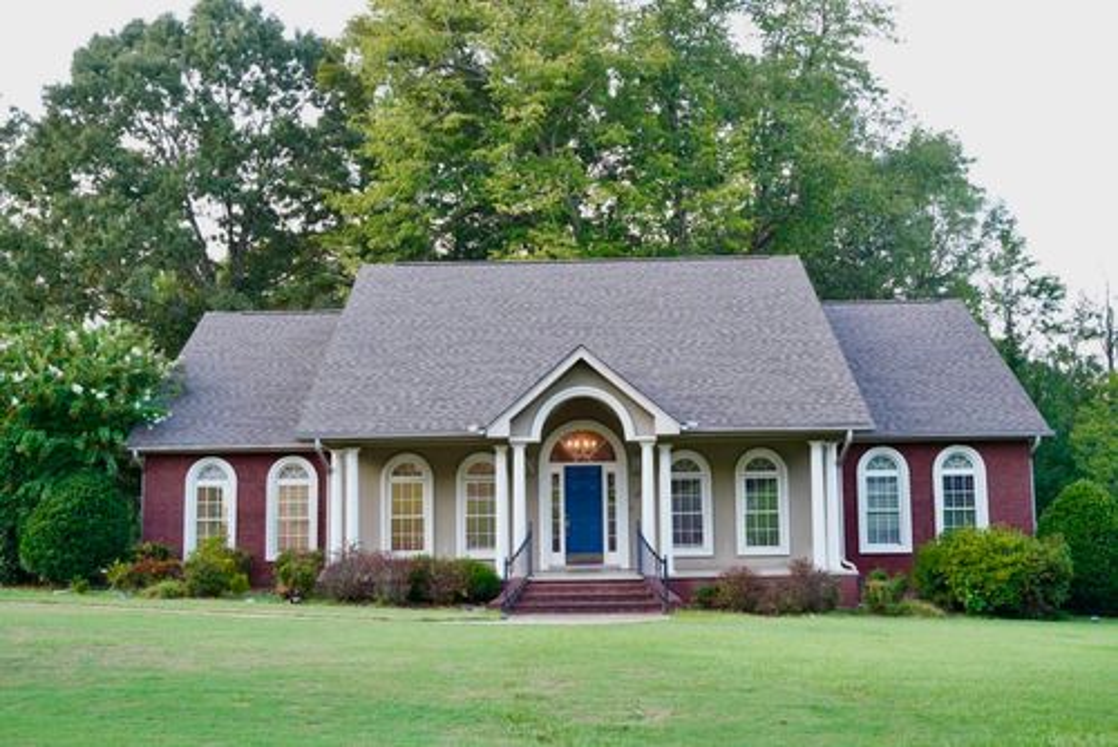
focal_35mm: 40
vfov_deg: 33.4
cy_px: 374
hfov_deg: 48.4
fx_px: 1243
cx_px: 559
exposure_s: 1/500
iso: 2000
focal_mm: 40
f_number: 2.8
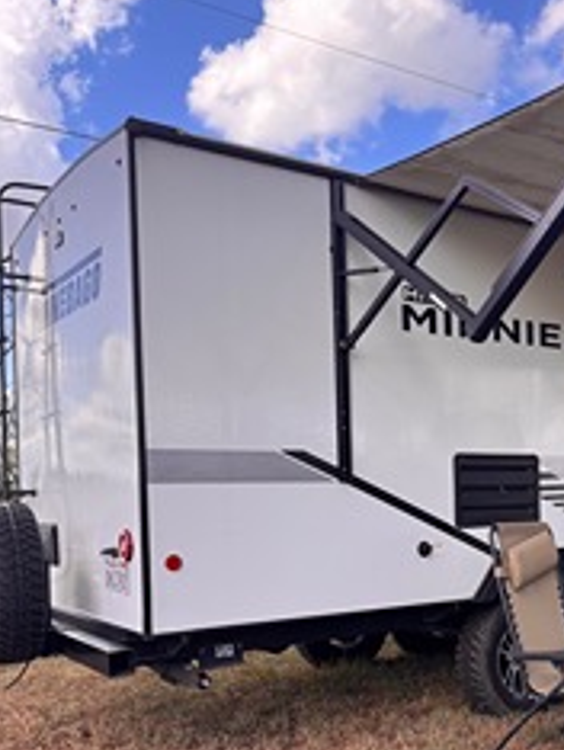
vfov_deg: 44.8
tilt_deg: -1.7
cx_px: 468
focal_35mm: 41
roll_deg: +1.5
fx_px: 889
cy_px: 519
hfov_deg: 33.9
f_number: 1.78
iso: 80
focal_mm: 6.76
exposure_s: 1/527
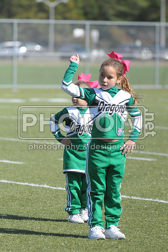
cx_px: 84
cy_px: 126
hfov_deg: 4.6
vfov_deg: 6.9
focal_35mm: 300
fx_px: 2106
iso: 1000
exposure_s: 1/6400
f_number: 4
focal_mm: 200
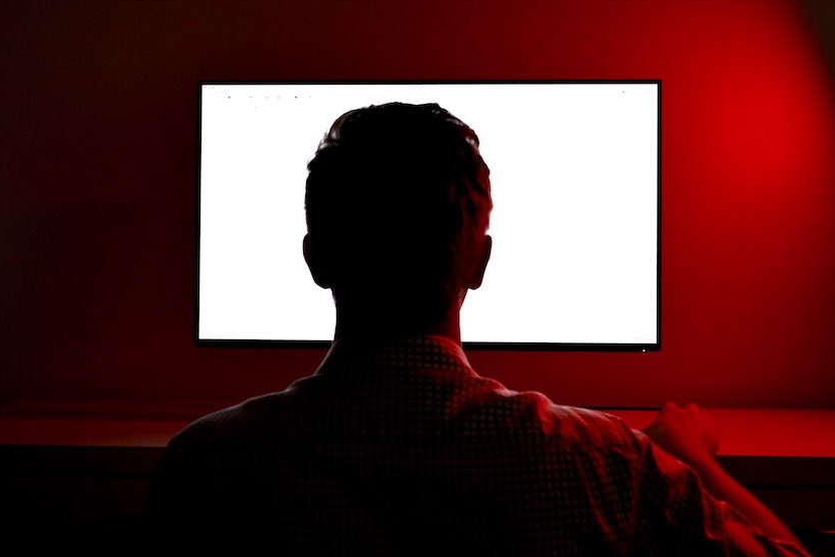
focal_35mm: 38
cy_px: 295
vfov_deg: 35.1
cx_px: 426
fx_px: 881
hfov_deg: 50.7
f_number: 5
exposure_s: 1/160
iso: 1250
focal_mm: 35
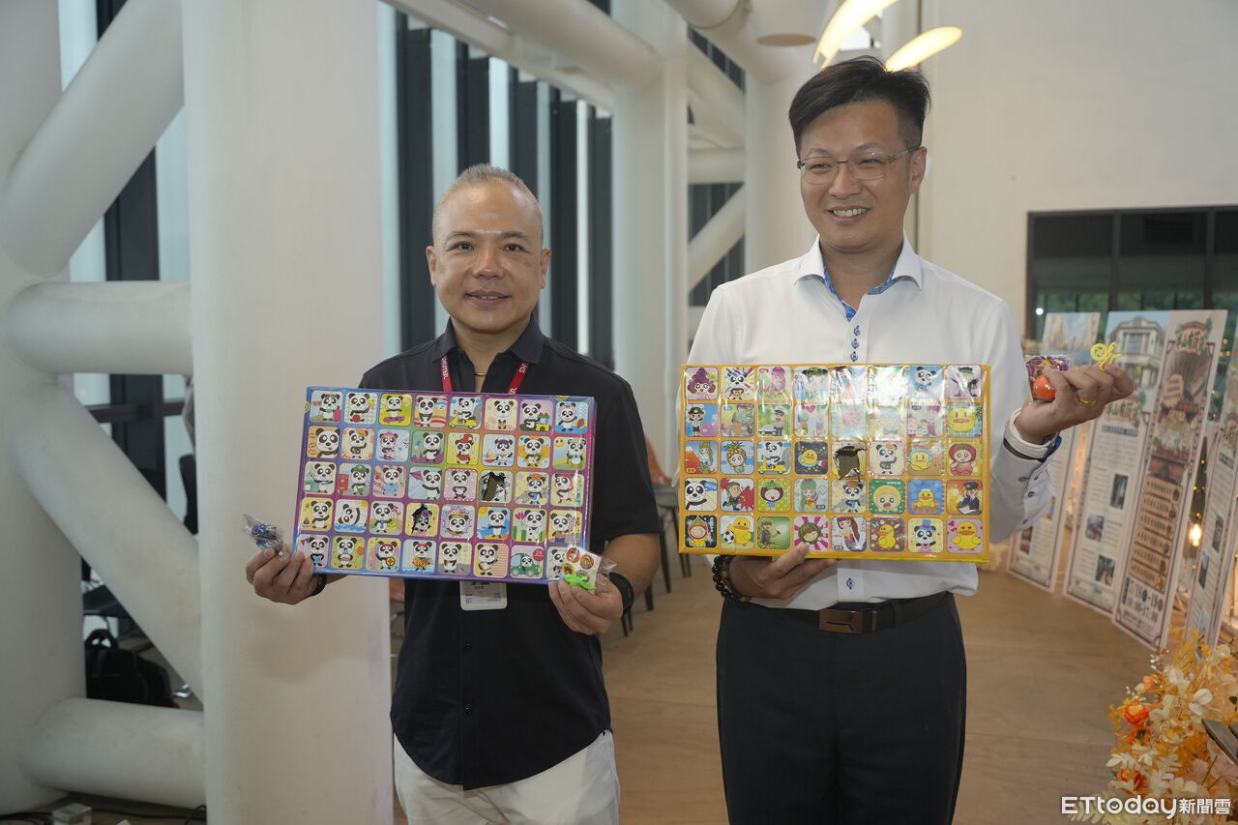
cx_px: 619
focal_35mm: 35
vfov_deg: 37.8
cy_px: 412
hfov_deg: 54.4
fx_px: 1203
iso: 1600
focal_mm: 35
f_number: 4
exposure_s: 1/160
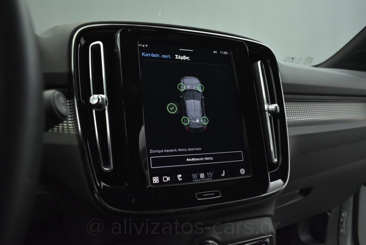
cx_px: 183
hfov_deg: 67.4
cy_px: 122
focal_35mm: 27
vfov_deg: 48.0
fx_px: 275
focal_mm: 18
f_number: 3.5
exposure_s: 1/125
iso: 1600
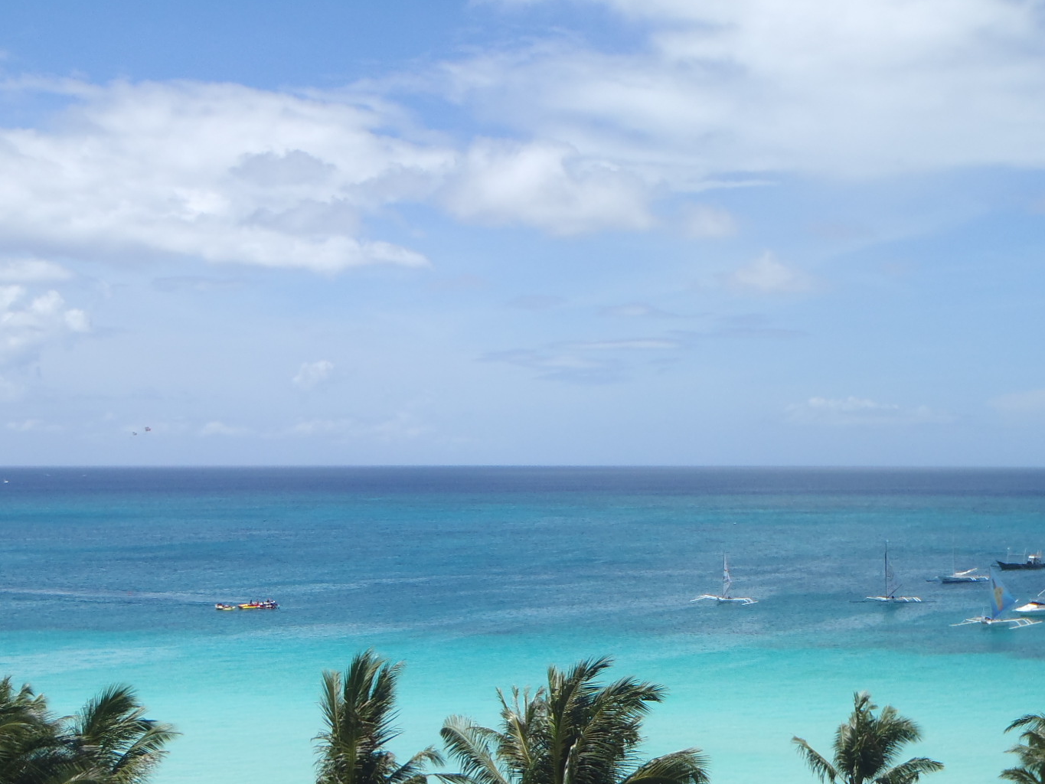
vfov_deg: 23.1
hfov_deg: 30.7
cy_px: 567
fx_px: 1902
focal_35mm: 63
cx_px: 550
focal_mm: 7.57
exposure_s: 1/640
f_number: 4.3
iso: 80
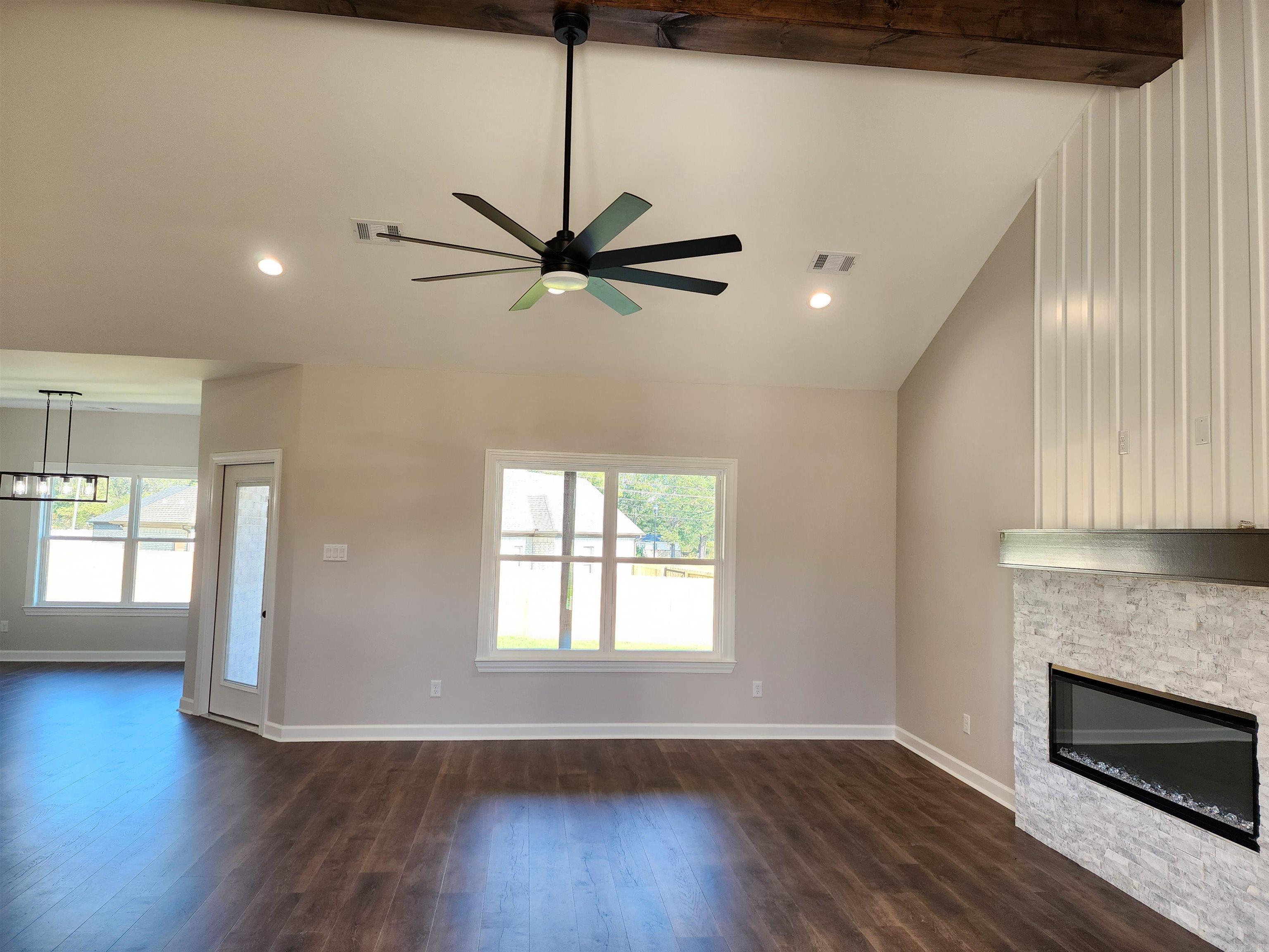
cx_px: 634
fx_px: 843
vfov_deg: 58.9
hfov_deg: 73.9
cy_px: 476
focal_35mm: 23
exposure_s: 1/120
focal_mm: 6.4
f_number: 1.8
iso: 125
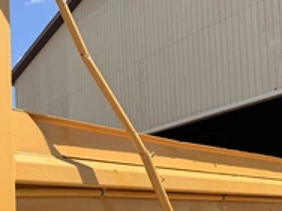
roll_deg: +2.7
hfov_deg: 37.5
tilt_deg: +3.4
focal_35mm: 51
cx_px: 132
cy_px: 212
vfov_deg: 26.9
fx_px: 415
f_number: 1.78
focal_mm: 6.76
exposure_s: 1/3759
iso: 80
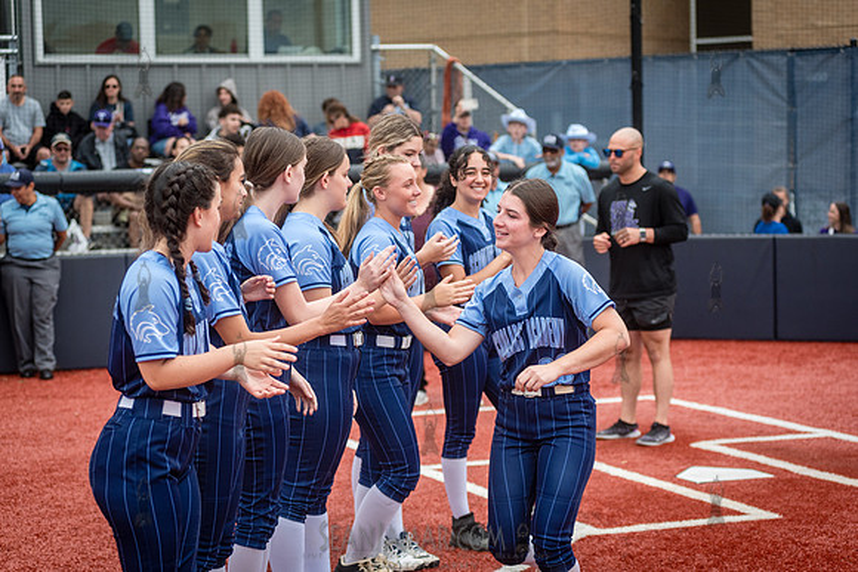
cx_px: 429
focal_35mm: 80
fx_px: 1907
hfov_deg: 25.4
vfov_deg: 17.1
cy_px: 286
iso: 800
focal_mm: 80
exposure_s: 1/800
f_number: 3.5
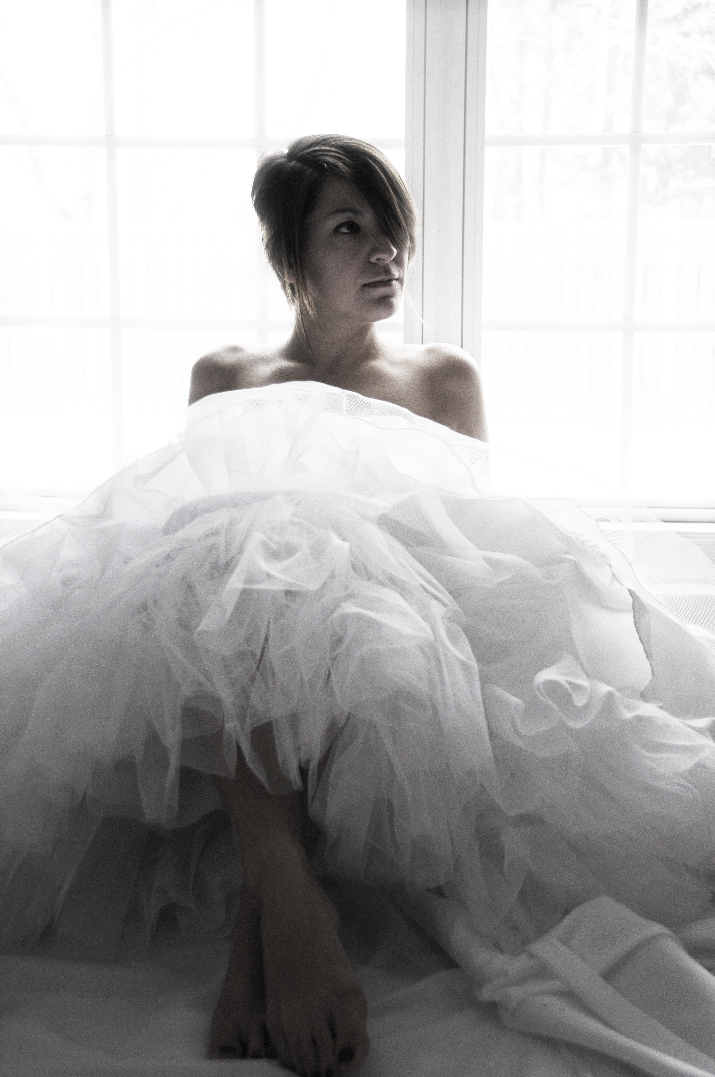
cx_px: 358
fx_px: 1702
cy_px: 538
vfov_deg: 35.1
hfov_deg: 23.7
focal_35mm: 57
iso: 500
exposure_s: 1/250
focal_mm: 38
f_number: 4.5
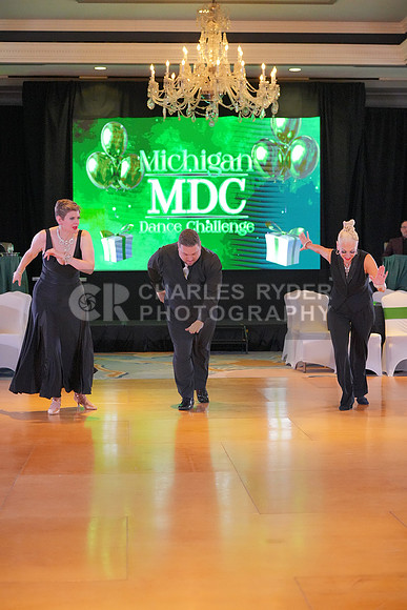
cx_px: 204
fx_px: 1186
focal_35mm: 70
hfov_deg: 19.5
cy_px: 305
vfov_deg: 28.8
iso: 8000
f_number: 4
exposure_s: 1/500
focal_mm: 70
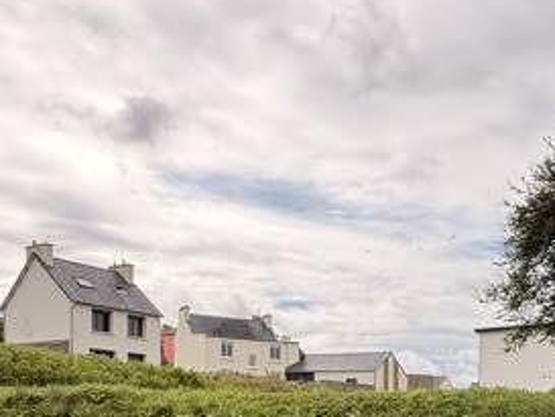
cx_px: 374
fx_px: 658
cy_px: 454
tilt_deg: -2.7
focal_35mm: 41
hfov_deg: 45.0
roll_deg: -0.5
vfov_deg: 31.4
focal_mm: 2.22
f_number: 2.2
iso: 50
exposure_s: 1/1832
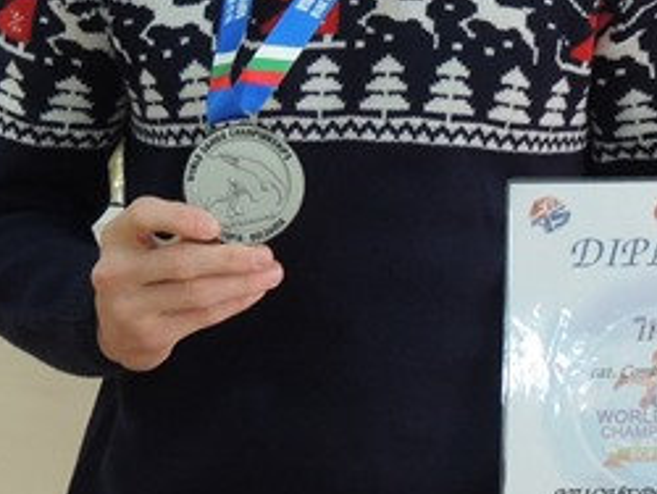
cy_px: -3
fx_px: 2432
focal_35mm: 128
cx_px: 389
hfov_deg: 15.4
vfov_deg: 11.5
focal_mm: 7.1
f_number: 3.3
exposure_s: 1/13
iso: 400
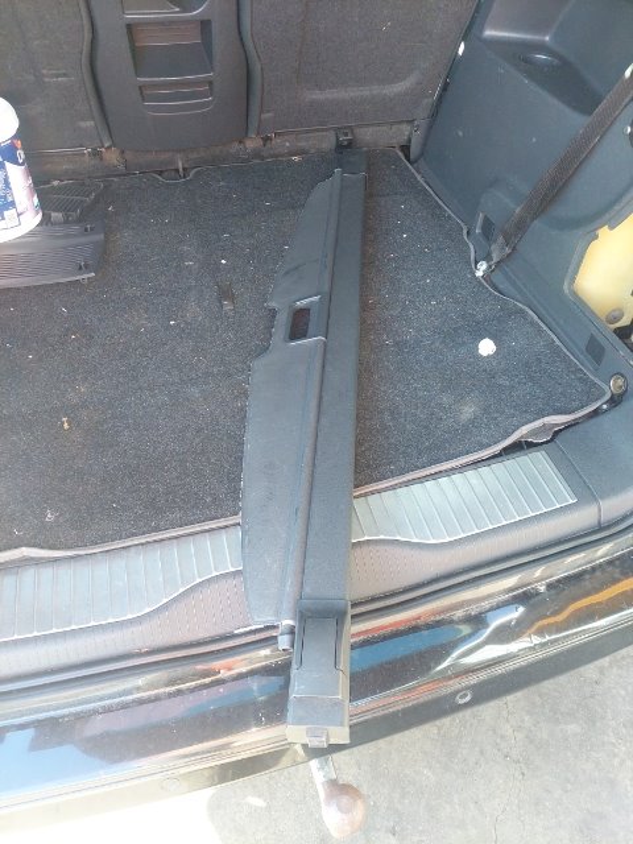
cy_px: 422
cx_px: 316
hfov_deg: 56.8
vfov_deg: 71.6
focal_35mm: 24
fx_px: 585
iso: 250
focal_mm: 5.23
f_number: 1.8
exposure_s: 1/100
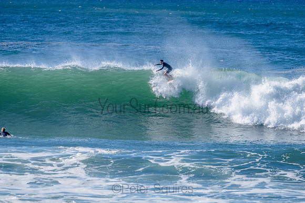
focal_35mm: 511
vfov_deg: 2.7
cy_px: 102
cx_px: 154
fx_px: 4326
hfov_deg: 4.0
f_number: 5.6
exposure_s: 1/2000
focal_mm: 500
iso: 180
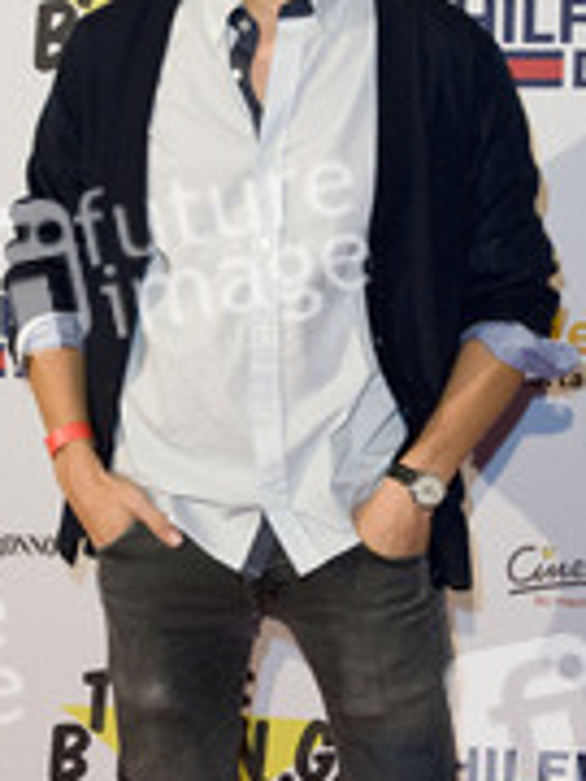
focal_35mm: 77
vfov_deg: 25.3
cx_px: 276
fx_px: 1738
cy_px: 482
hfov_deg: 19.1
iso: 1600
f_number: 4.5
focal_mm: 36
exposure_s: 1/200
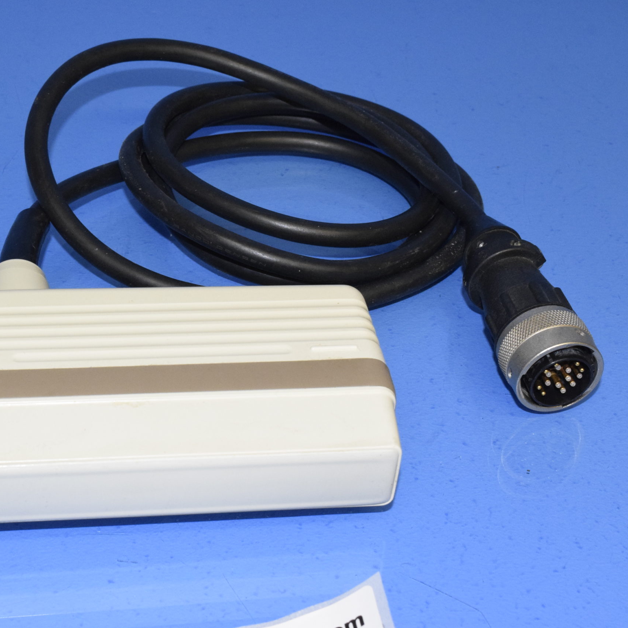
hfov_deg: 23.6
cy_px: 315
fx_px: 1498
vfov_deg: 23.7
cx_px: 233
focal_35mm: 73
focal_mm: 38
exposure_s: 1/60
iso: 3200
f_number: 14
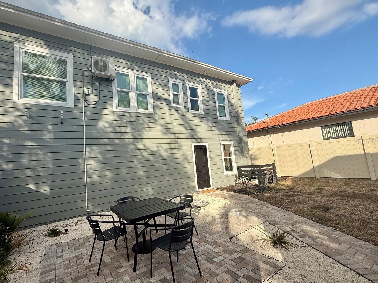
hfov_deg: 93.9
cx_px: 163
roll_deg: +4.9
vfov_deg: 78.1
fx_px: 175
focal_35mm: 16
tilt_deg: +8.0
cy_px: 140
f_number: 2.2
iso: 50
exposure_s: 1/1698
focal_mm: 2.22
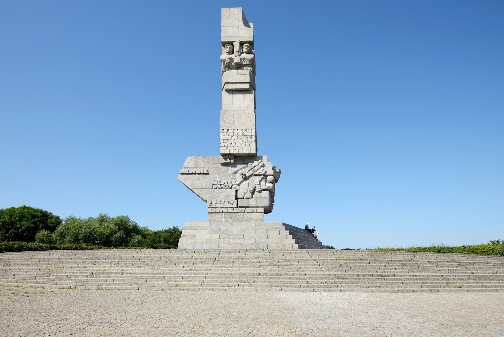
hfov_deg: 93.3
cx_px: 253
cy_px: 163
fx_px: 238
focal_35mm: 17
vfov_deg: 70.4
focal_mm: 16
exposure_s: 1/200
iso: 100
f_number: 9
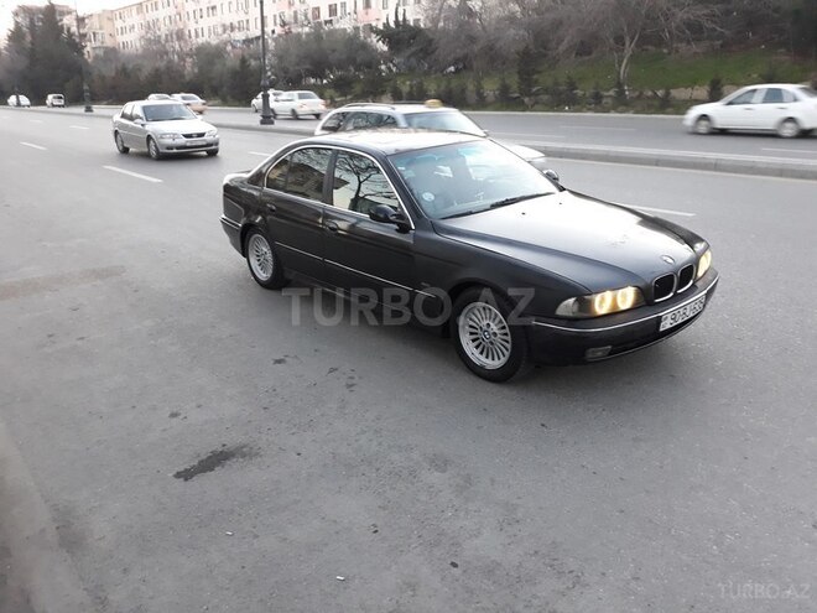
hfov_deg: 65.3
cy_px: 306
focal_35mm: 27
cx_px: 408
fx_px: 637
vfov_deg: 51.4
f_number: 1.7
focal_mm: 3.71
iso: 160
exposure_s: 1/50
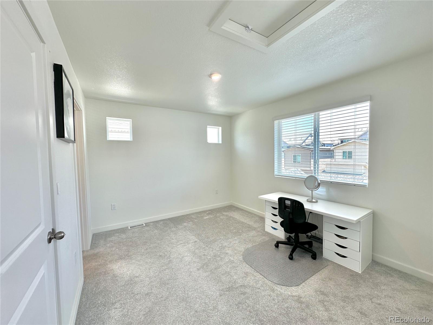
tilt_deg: -1.9
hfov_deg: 102.1
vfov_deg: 85.7
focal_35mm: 14
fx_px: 175
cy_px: 162
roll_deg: +0.5
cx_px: 216
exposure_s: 1/120
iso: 50
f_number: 2.2
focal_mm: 2.22
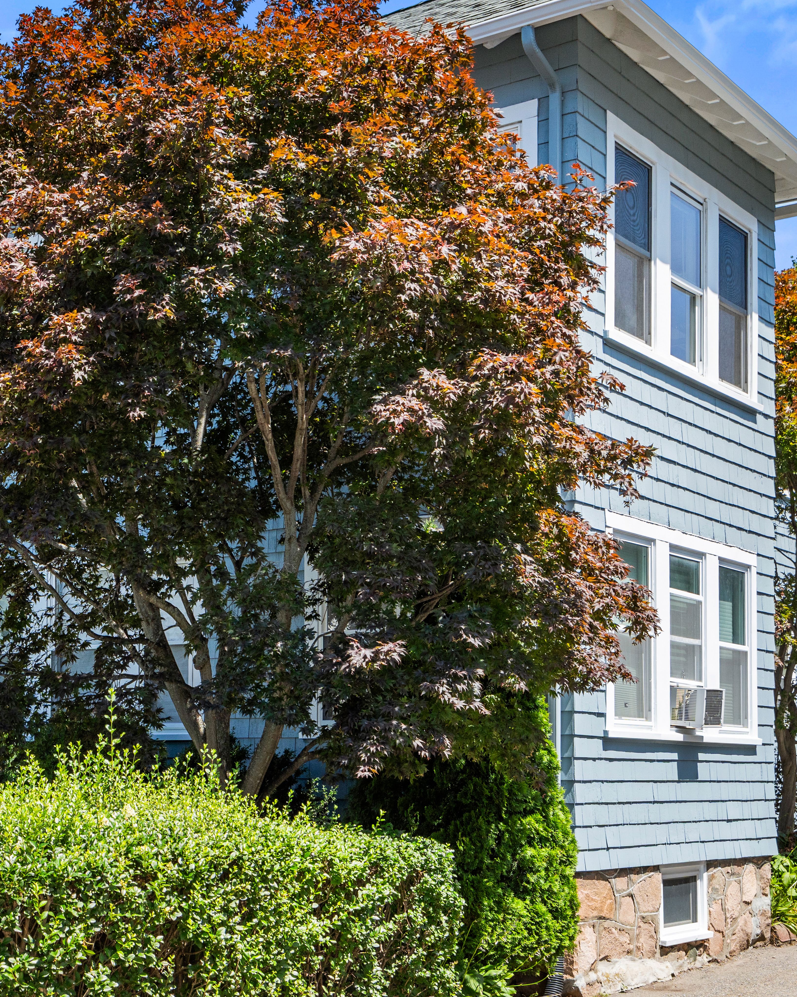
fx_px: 1622
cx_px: 233
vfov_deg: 34.1
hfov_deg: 27.4
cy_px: 497
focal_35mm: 55
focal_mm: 34
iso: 320
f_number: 7.1
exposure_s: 1/800
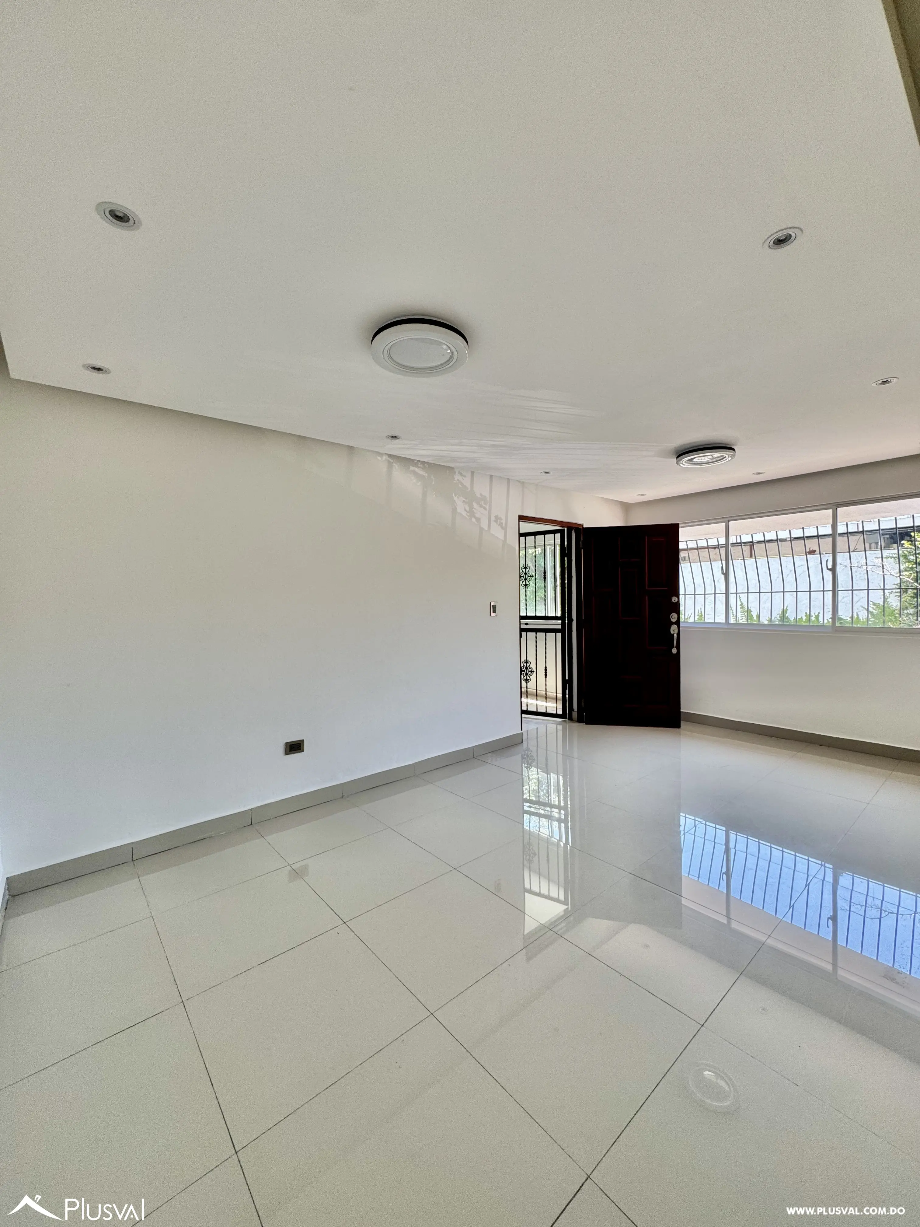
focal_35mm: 14
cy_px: 614
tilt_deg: -2.1
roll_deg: +1.4
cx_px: 460
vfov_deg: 102.1
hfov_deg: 85.7
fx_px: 496
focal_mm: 2.22
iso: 80
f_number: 2.2
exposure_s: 1/99
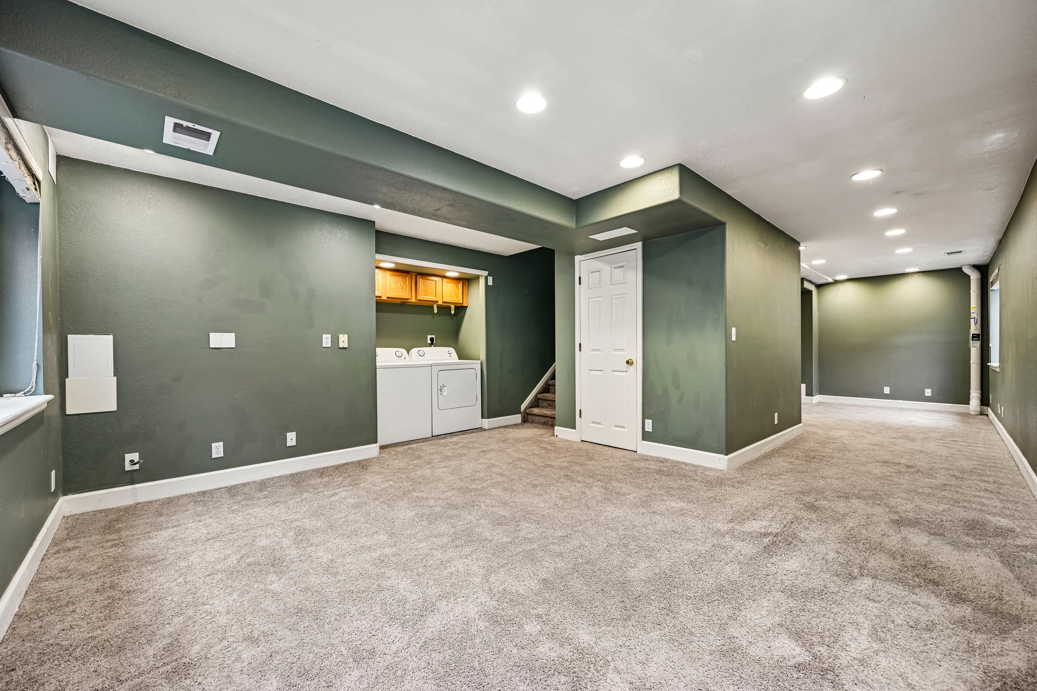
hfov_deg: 104.3
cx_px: 518
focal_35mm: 14
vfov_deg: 81.2
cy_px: 346
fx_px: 403
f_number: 8
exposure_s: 1/10
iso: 400
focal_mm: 14
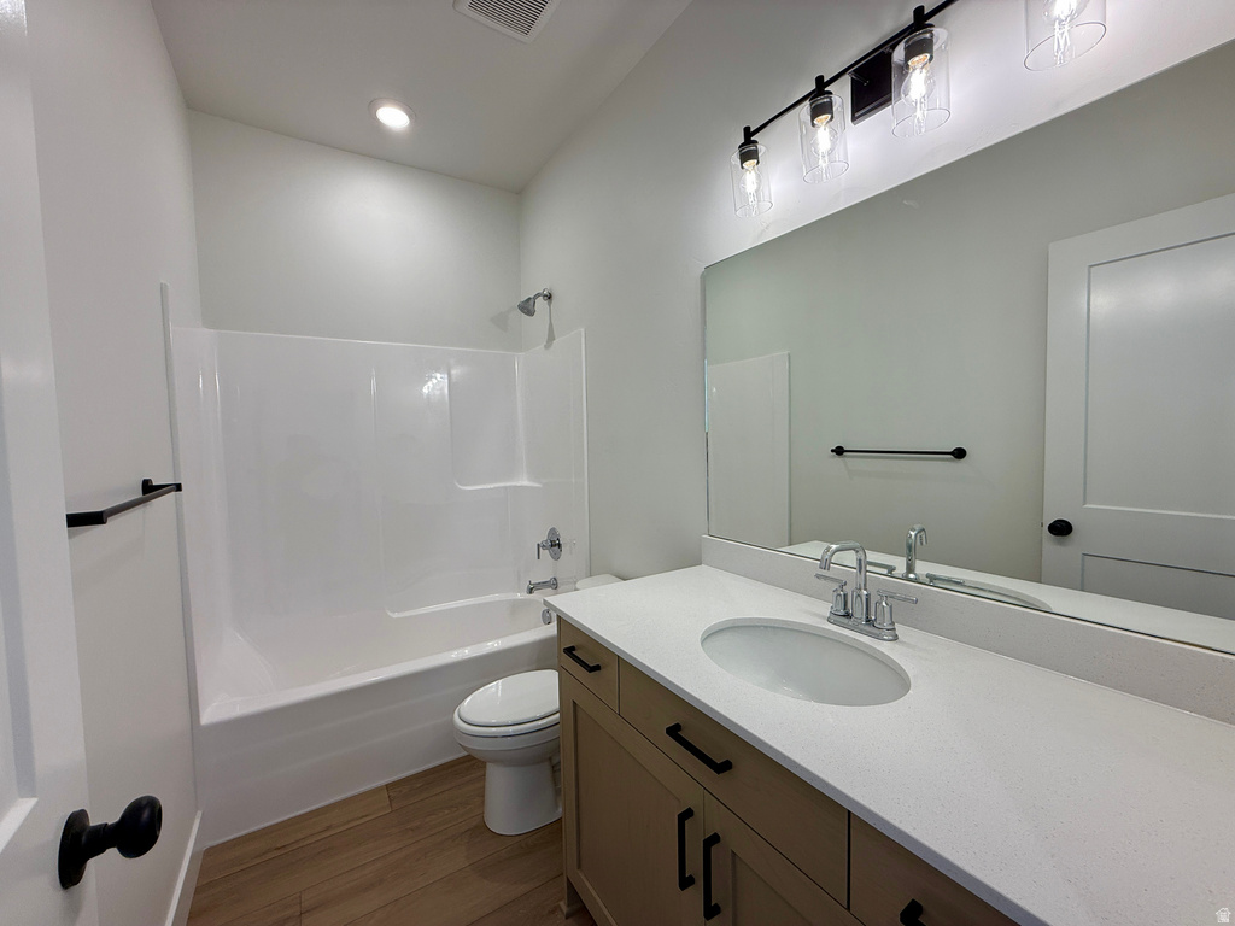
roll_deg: +1.1
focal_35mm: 14
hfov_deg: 102.1
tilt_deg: -2.5
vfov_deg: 85.7
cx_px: 618
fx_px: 499
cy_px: 463
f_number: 2.2
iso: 64
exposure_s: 1/120
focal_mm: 2.22
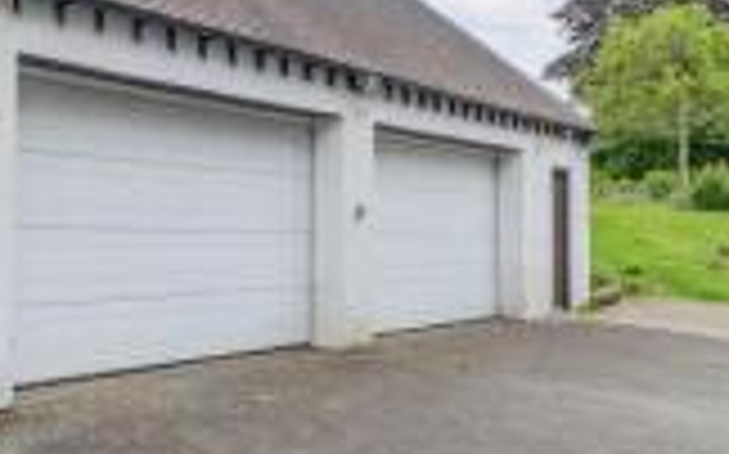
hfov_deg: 39.3
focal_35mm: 42
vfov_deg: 30.5
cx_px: -58
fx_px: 834
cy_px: 223
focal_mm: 14
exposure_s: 1/50
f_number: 8
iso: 110
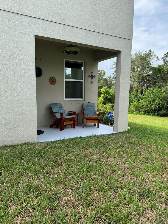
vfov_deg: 71.6
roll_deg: +0.8
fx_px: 155
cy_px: 112
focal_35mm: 24
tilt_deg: -6.0
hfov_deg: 56.8
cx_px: 84
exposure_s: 1/842
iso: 80
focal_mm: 6.76
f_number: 1.78
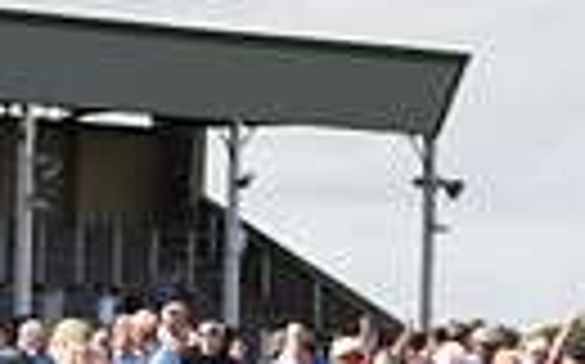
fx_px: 7089
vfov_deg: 2.9
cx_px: -180
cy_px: 649
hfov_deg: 4.7
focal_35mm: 445
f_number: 6.3
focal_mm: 98
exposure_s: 1/1250
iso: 400
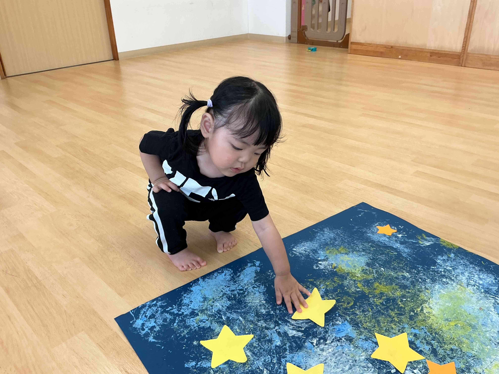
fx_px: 418
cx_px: 250
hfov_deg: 61.7
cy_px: 187
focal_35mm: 29
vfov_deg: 48.2
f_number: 1.8
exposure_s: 1/120
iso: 50
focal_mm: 3
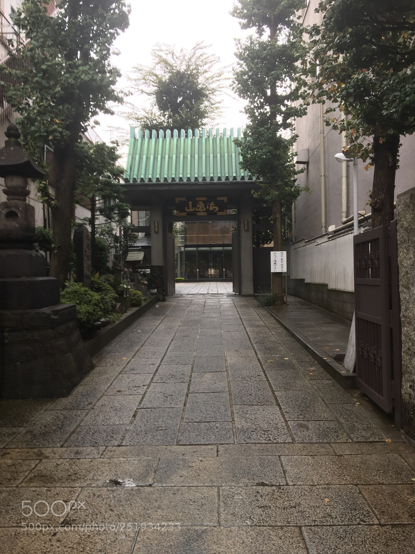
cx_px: 208
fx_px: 464
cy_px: 277
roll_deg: +1.9
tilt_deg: +3.3
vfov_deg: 61.7
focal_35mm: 29
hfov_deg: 48.2
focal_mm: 4.15
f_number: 2.2
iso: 25
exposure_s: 1/60
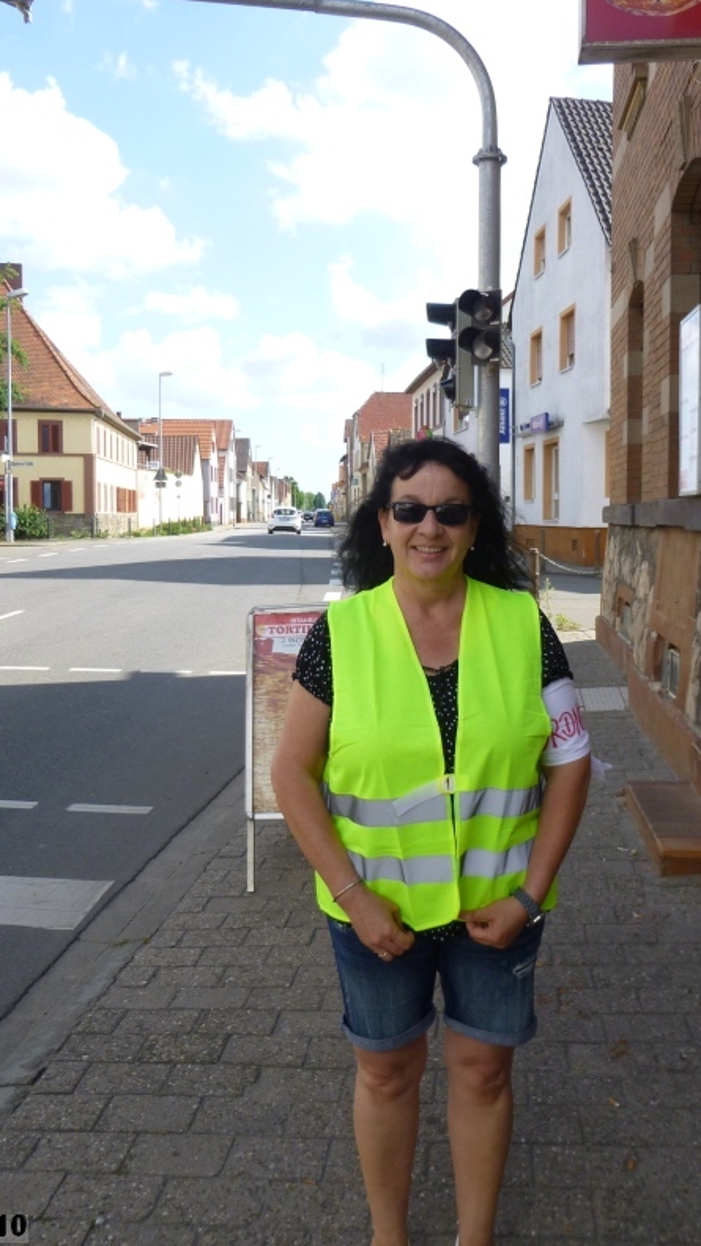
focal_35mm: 31
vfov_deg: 62.6
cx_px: 385
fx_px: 1024
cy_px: 597
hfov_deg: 37.7
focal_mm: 4.5
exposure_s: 1/400
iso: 100
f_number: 3.1
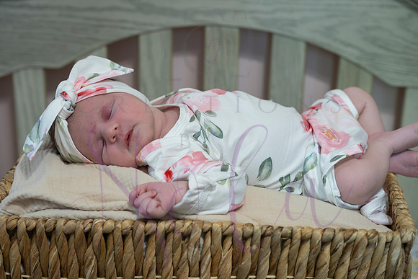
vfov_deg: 22.8
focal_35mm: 59
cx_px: 204
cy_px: 136
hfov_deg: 33.7
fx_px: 690
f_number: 4
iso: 3200
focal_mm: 57
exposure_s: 1/320
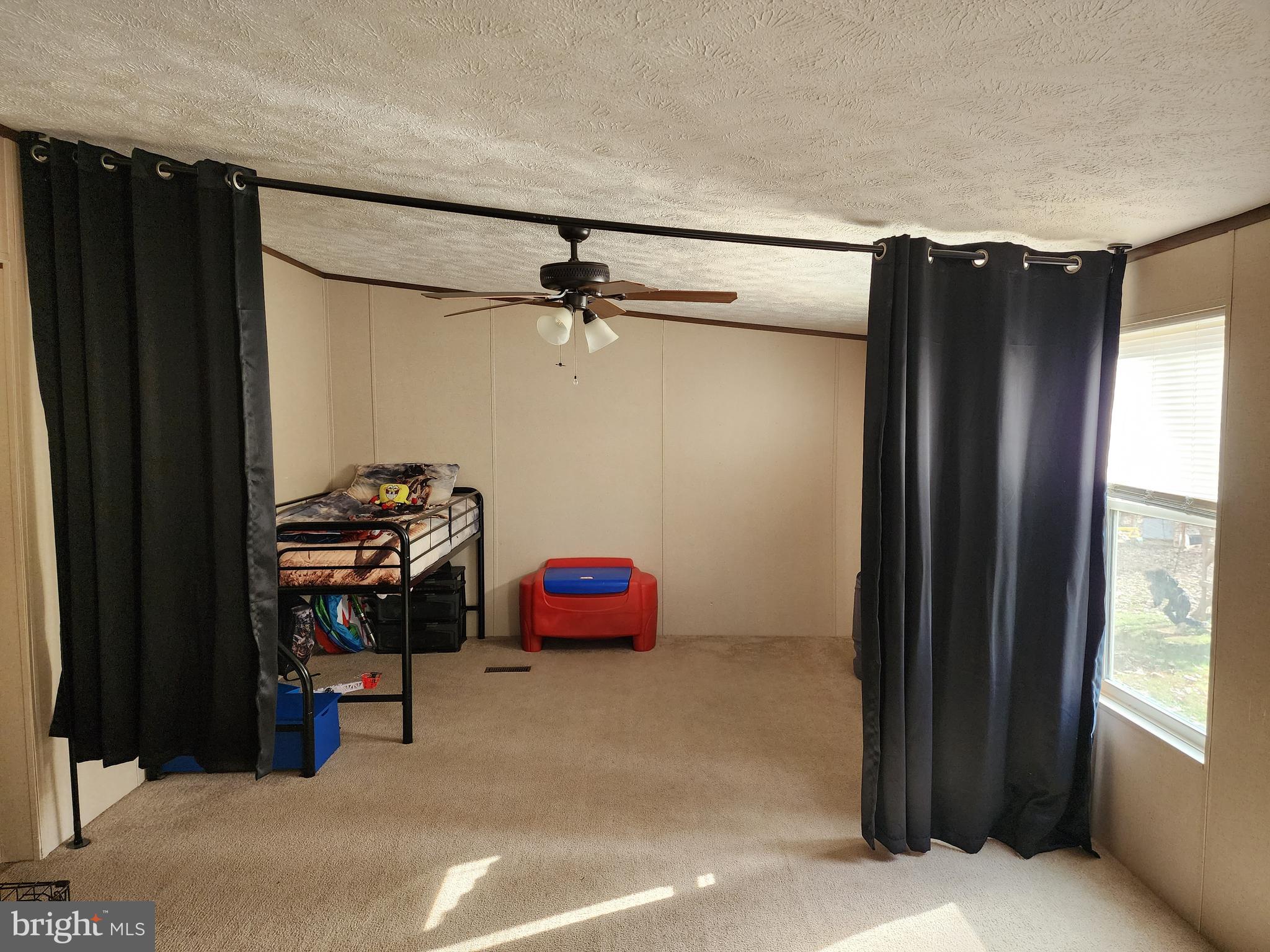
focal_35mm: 23
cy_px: 476
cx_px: 635
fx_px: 844
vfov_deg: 58.9
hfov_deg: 73.9
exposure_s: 1/100
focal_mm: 6.4
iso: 320
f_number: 1.8
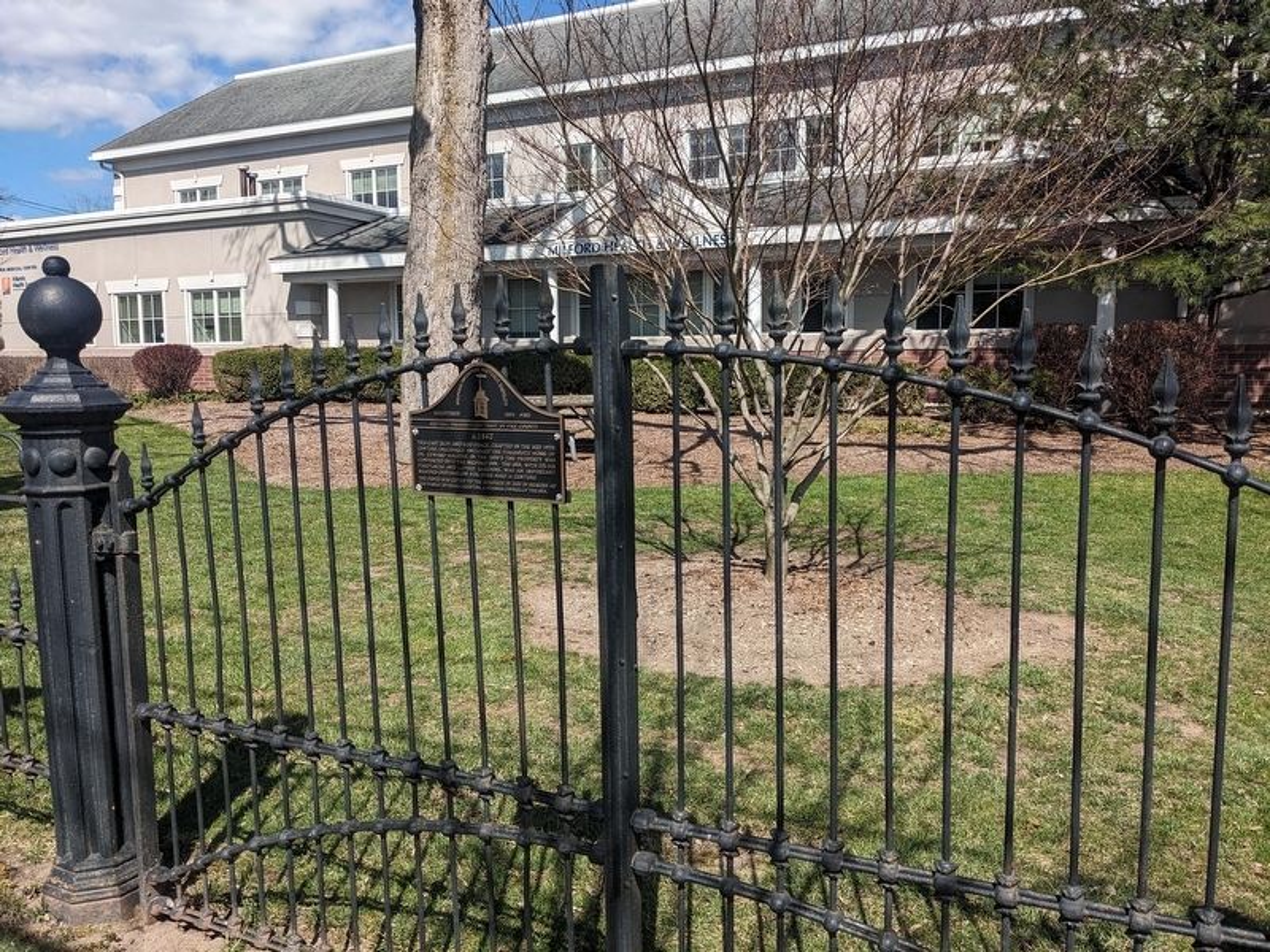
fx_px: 991
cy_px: 476
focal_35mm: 27
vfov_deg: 51.4
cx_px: 635
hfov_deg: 65.3
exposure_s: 1/3356
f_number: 1.73
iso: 47
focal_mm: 4.38
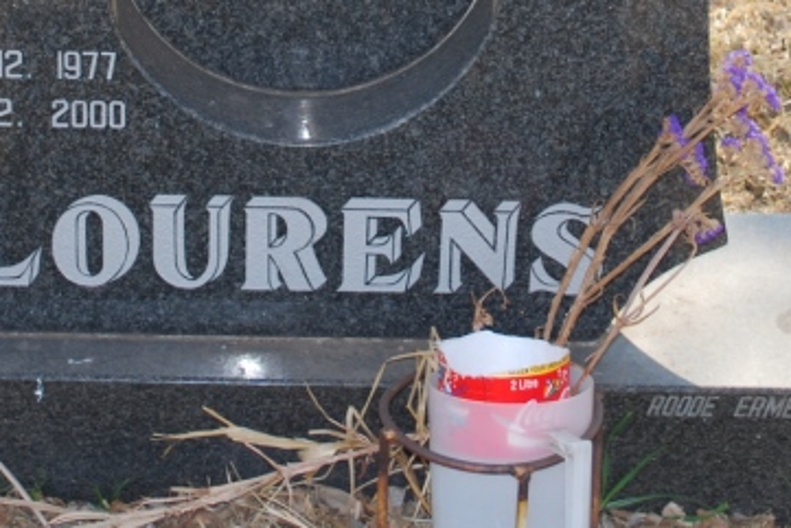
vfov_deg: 10.9
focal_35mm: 123
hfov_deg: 16.6
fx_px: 2713
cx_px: 386
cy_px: -128
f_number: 4.8
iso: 100
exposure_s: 1/160
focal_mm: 29
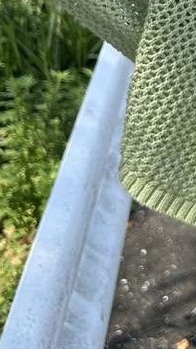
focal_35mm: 94
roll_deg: +0.9
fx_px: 870
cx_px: 406
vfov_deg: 21.4
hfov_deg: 11.4
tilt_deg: -12.4
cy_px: -46
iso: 50
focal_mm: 5.7
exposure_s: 1/2994
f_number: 1.5
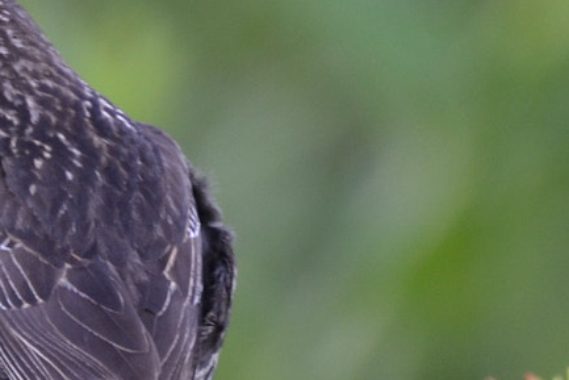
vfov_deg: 0.4
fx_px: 56030
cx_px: -106
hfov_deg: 0.6
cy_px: 31
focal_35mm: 3544
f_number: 5.6
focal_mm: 500
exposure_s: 1/125
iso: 400
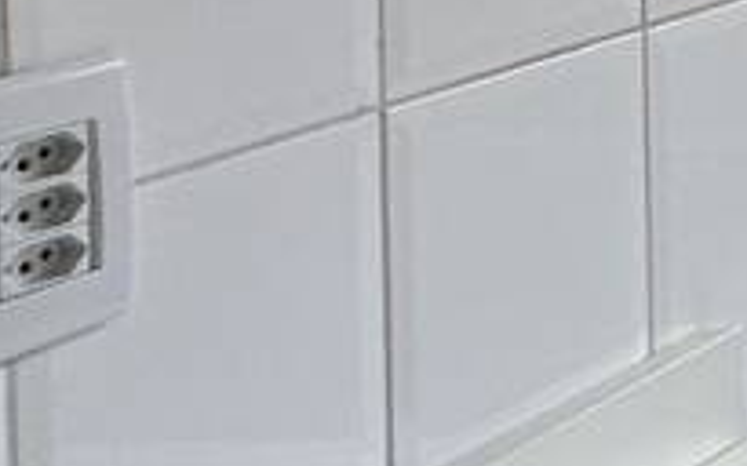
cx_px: 2059
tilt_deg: -1.9
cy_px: -364
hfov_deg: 12.4
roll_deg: +1.1
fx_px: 2117
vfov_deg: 11.7
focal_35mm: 104
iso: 40
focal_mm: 2.22
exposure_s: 1/103
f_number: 2.2
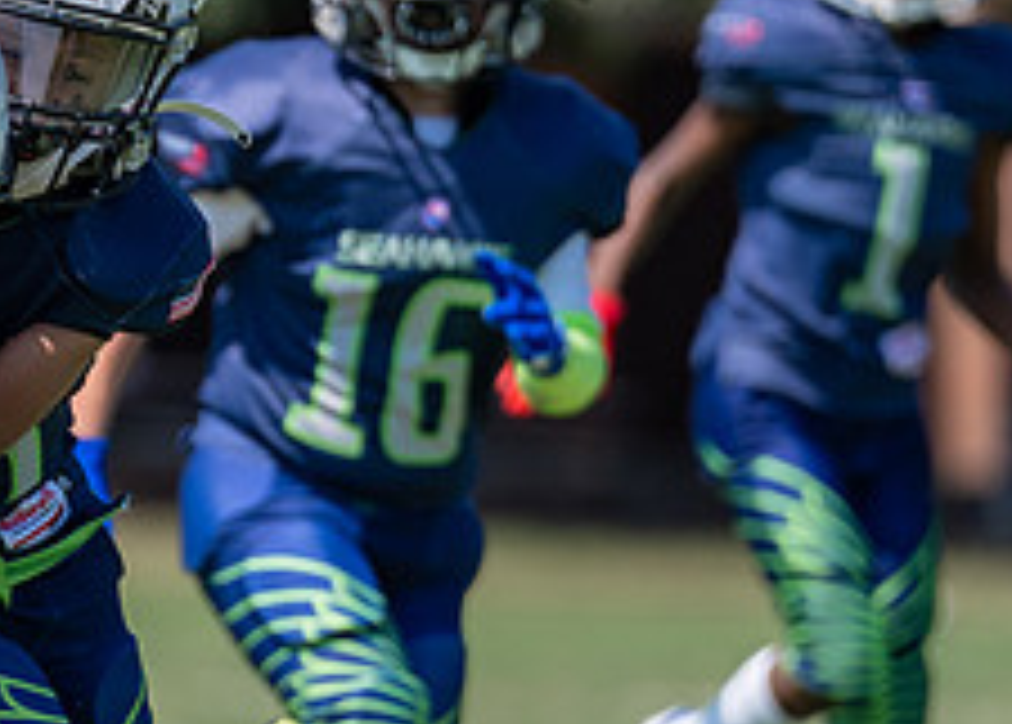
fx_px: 24273
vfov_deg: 1.7
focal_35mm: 844
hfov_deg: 2.4
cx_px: -133
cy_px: 331
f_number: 2.8
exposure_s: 1/2000
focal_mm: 200
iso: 100
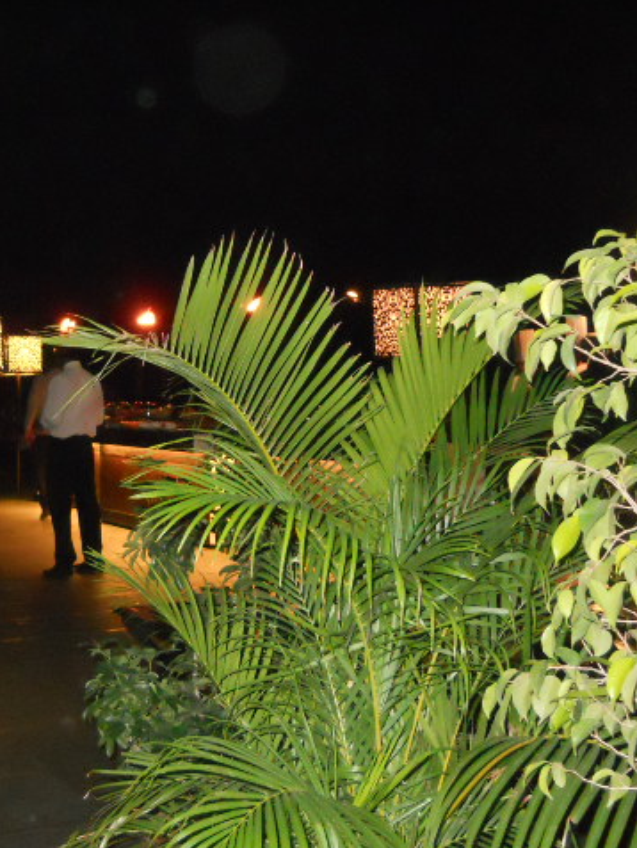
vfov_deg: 34.9
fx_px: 1349
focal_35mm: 55
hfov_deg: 26.3
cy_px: 423
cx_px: 167
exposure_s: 1/30
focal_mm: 6.72
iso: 1000
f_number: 3.1
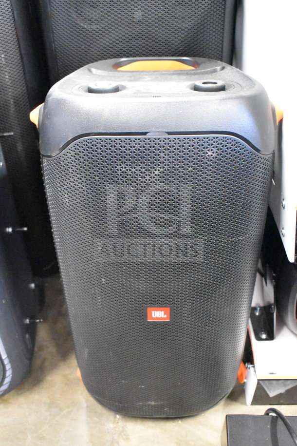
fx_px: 445
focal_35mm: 36
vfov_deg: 53.1
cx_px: 148
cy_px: 223
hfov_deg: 36.9
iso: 18000
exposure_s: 1/40
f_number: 3.8
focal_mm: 24
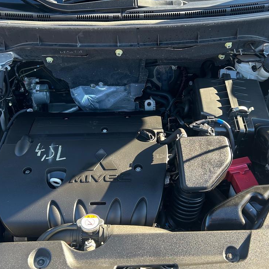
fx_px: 352
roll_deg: +3.4
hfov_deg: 41.9
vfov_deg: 41.9
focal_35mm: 40
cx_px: 137
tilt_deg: -42.9
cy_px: 135
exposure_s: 1/151
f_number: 1.5
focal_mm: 5.7
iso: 50
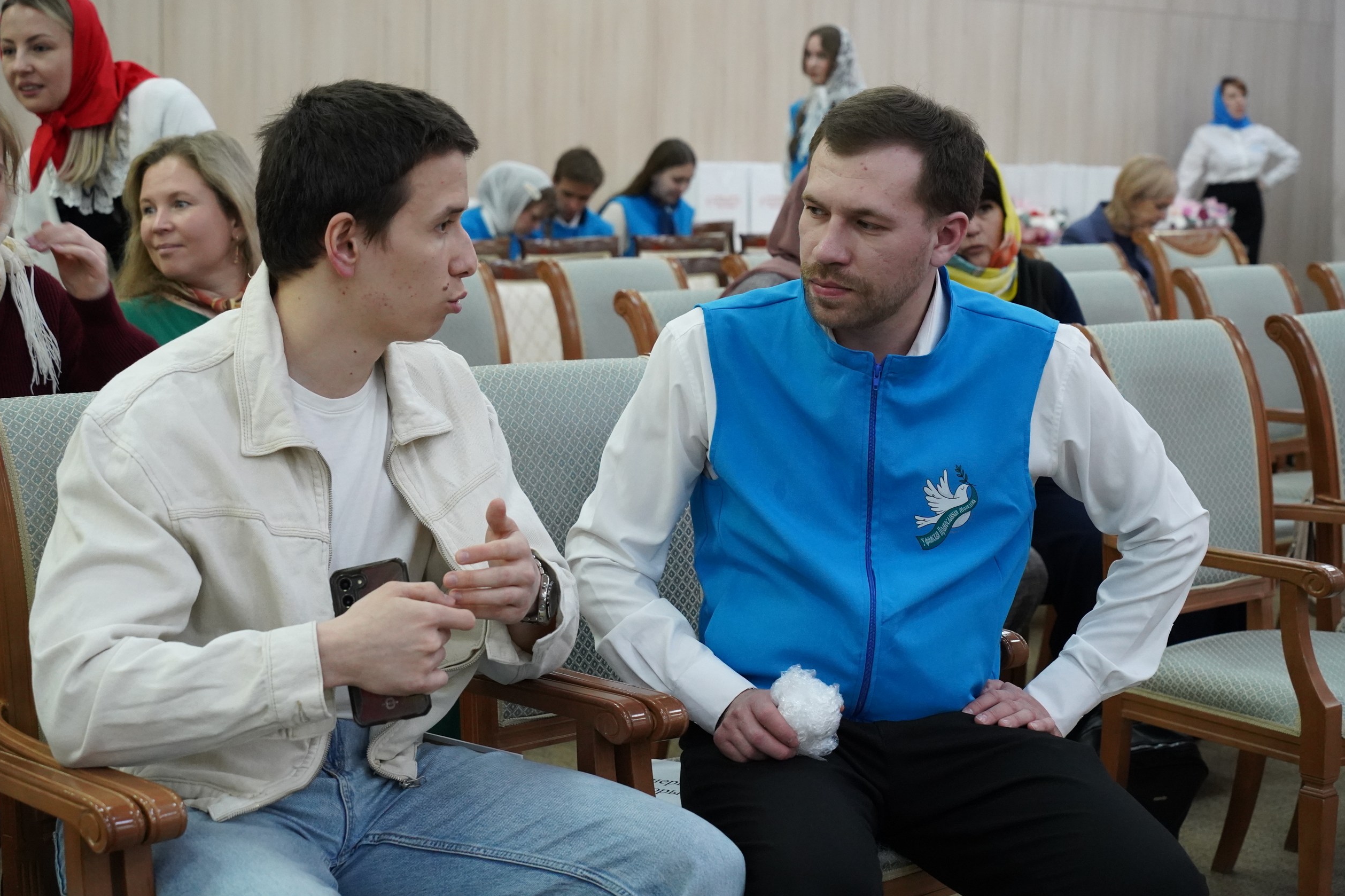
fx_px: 2204
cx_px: 663
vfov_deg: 23.0
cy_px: 443
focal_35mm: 59
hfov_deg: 33.9
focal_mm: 58
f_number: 5.6
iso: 6400
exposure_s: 1/160
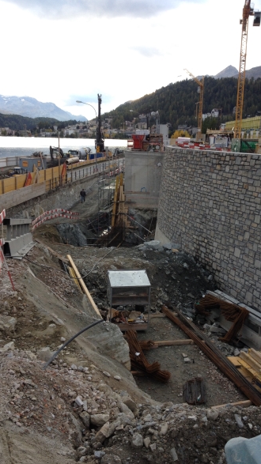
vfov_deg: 51.6
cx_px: 142
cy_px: 235
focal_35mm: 39
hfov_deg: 30.4
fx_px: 480
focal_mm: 4.28
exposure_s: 1/120
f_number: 2.4
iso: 64
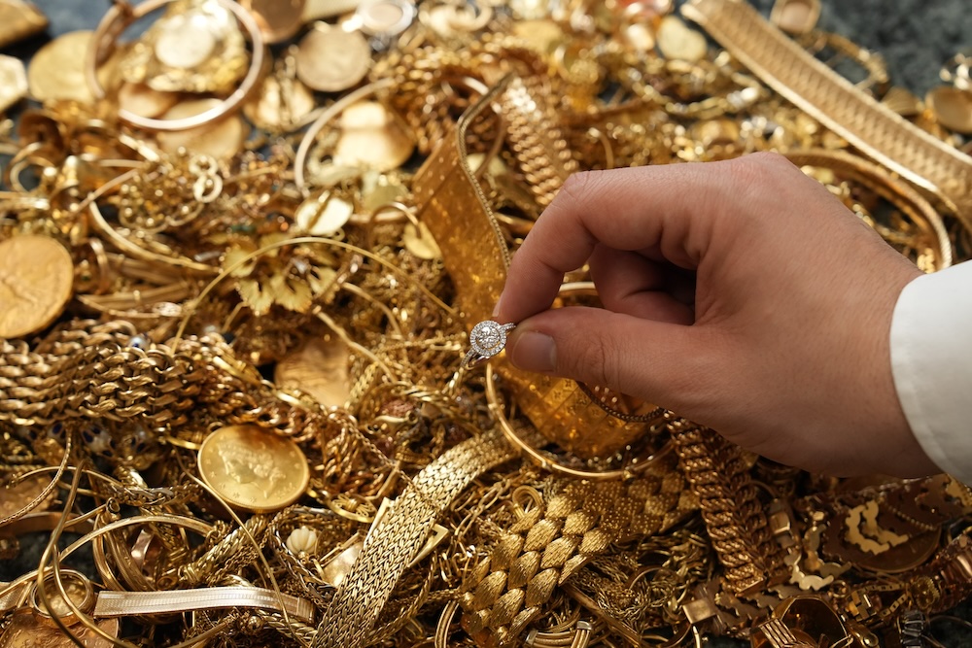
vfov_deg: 19.5
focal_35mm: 70
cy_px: 324
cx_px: 486
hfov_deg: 28.8
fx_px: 1890
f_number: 5
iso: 2500
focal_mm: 70
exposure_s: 1/640
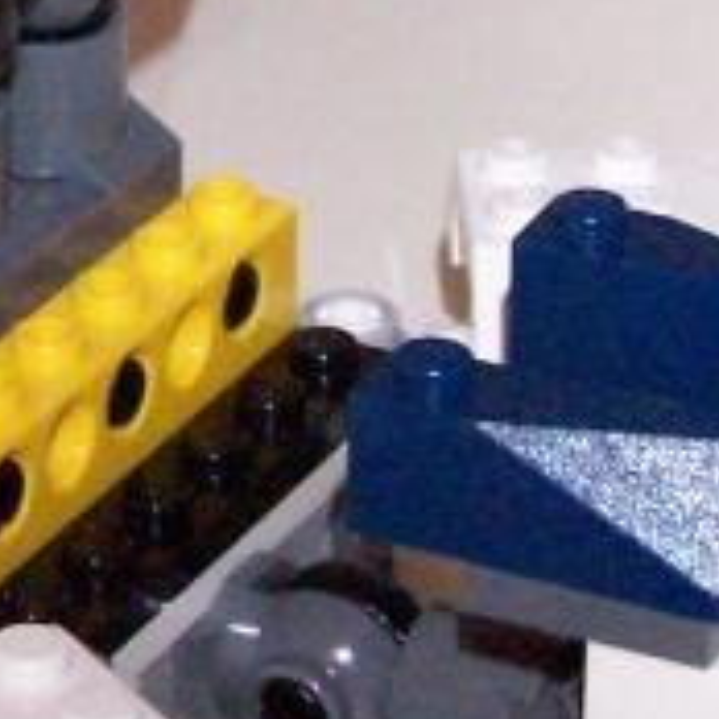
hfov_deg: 8.8
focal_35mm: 198
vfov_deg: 8.8
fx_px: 4653
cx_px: 194
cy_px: 215
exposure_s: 1/45
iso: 400
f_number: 3.2
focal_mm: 6.3
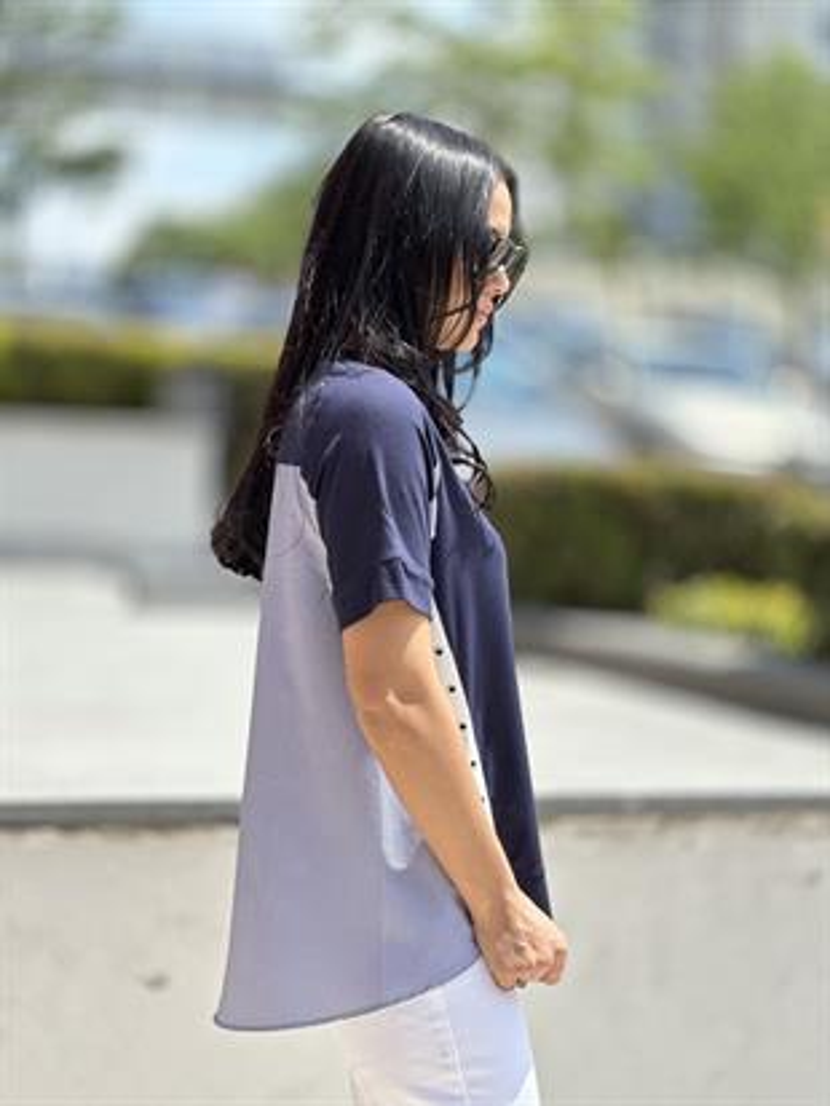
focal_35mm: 77
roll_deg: -2.5
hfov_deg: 19.1
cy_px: 553
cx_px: 415
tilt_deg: -2.3
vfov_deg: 25.3
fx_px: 2460
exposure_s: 1/408
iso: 32
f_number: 2.8
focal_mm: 9
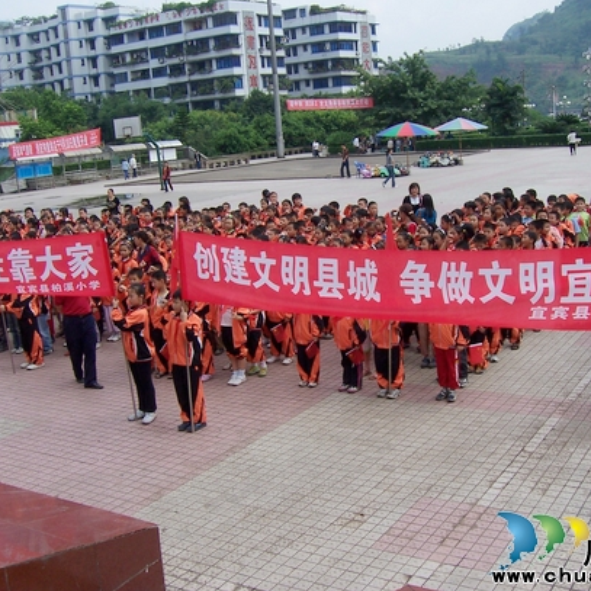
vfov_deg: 39.2
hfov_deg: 39.1
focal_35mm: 43
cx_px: 327
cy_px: 293
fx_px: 831
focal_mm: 6
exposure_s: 1/350
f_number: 4.8
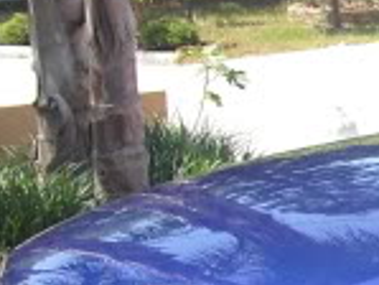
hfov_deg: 9.3
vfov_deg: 7.6
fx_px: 2115
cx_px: 875
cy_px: 359
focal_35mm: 193
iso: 100
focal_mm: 6.3
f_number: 7.8
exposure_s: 1/100
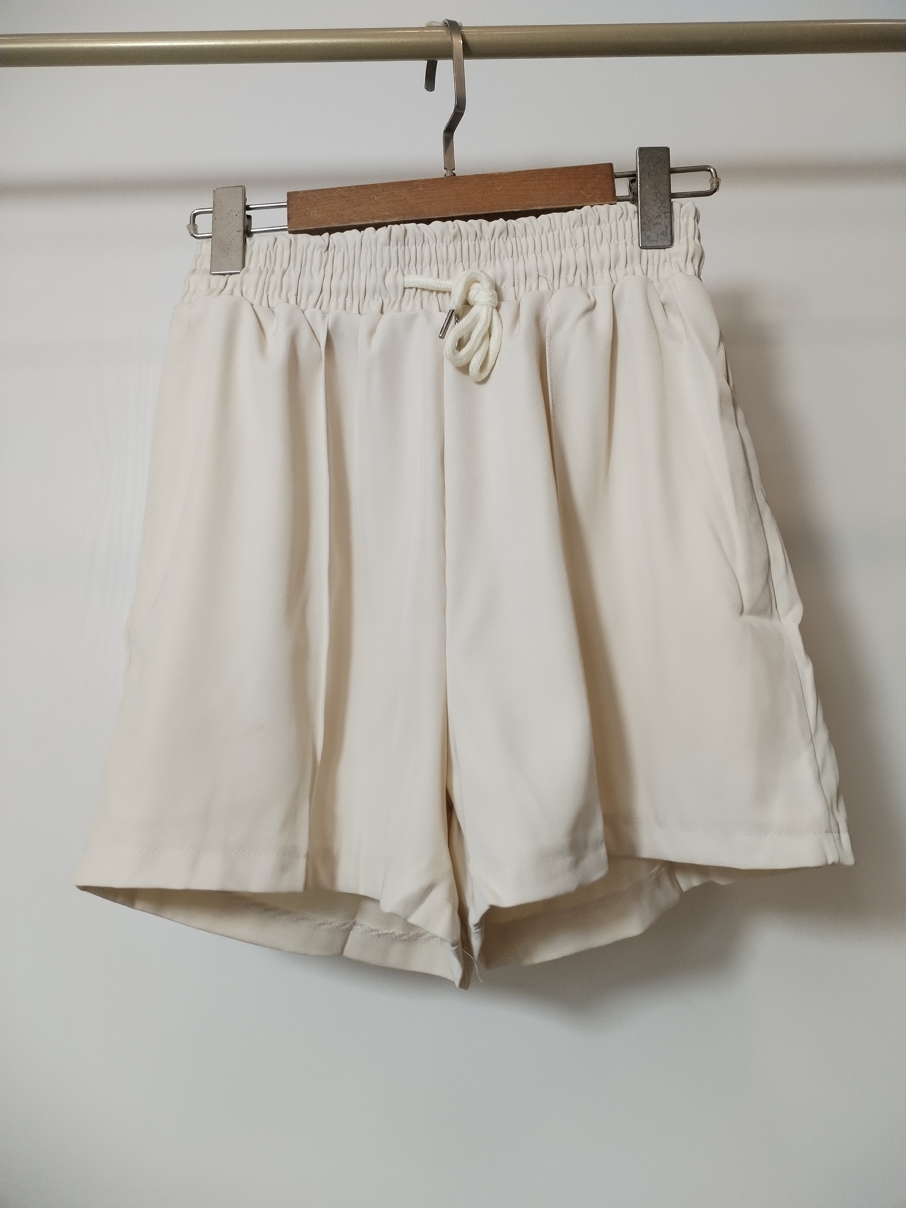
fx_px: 1012
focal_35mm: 29
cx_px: 453
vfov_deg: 61.7
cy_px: 604
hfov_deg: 48.2
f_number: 1.8
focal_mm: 4.75
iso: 167
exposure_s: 1/120
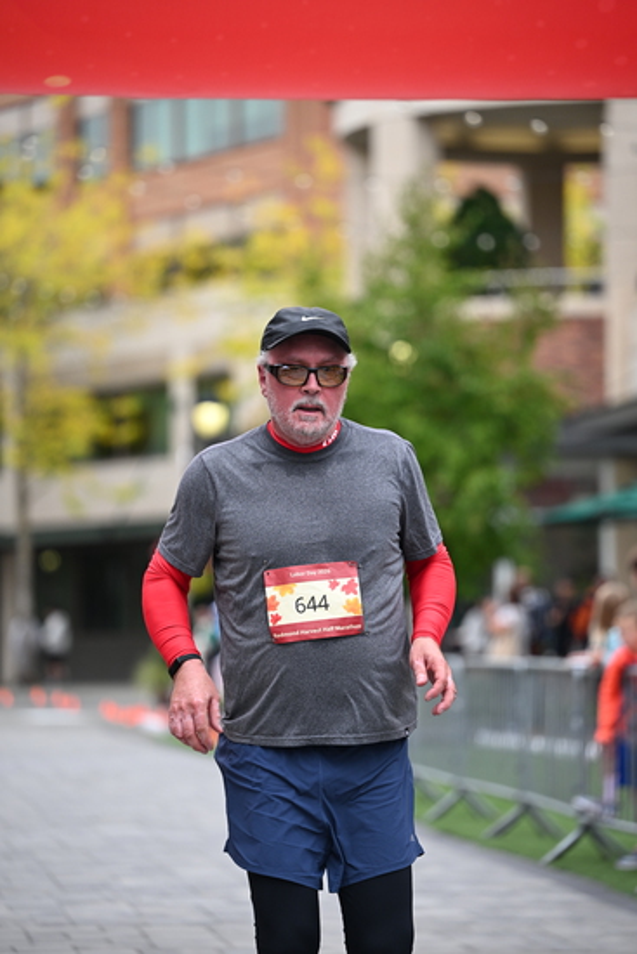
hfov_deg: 10.2
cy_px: 477
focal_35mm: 135
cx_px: 318
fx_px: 3581
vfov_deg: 15.2
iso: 640
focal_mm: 135
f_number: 2.8
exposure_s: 1/2500
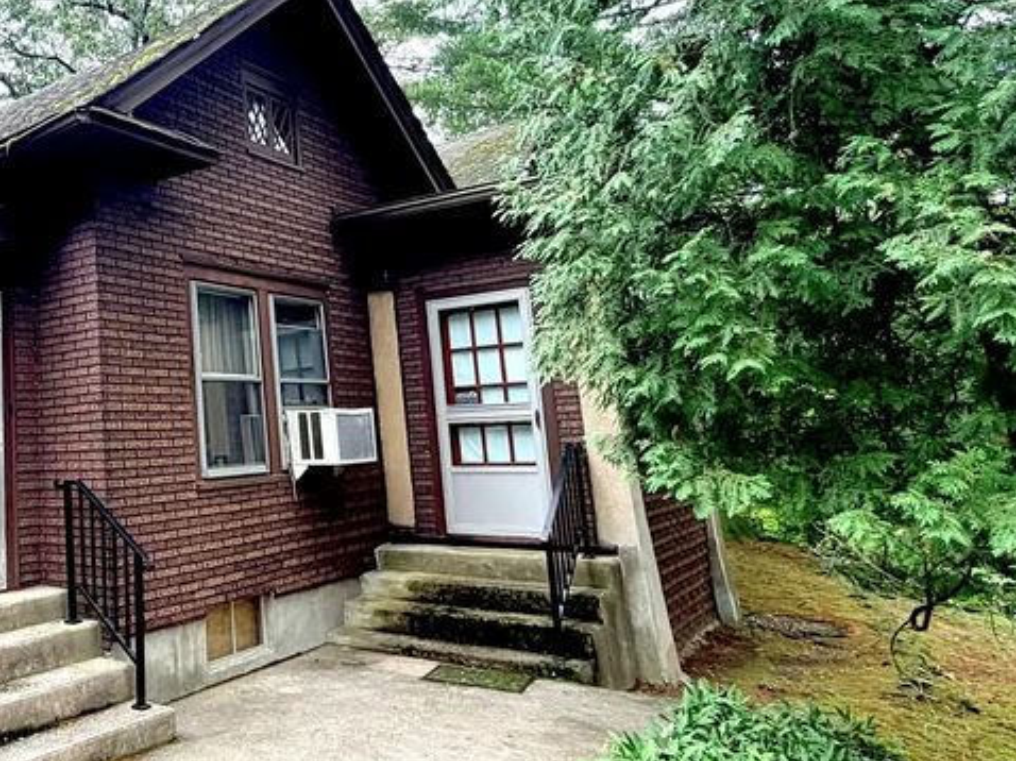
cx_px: 134
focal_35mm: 30
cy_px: 304
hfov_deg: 53.7
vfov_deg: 46.5
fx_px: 880
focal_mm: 2.22
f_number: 2.2
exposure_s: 1/121
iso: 80
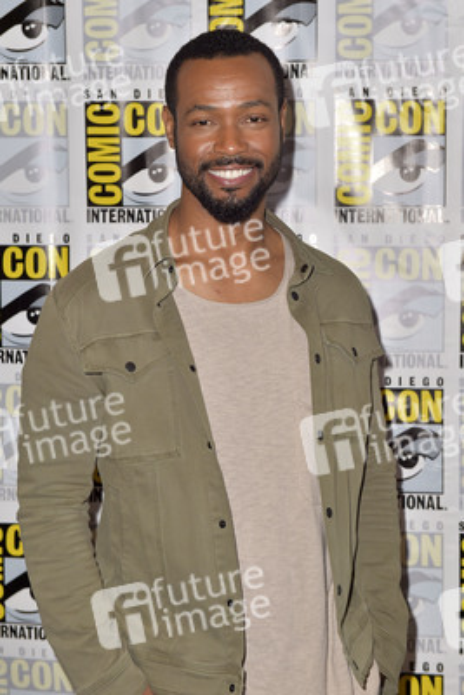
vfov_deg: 32.4
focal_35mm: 62
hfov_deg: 21.9
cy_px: 348
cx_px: 232
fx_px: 1198
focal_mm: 62
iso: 500
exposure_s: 1/320
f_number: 6.3
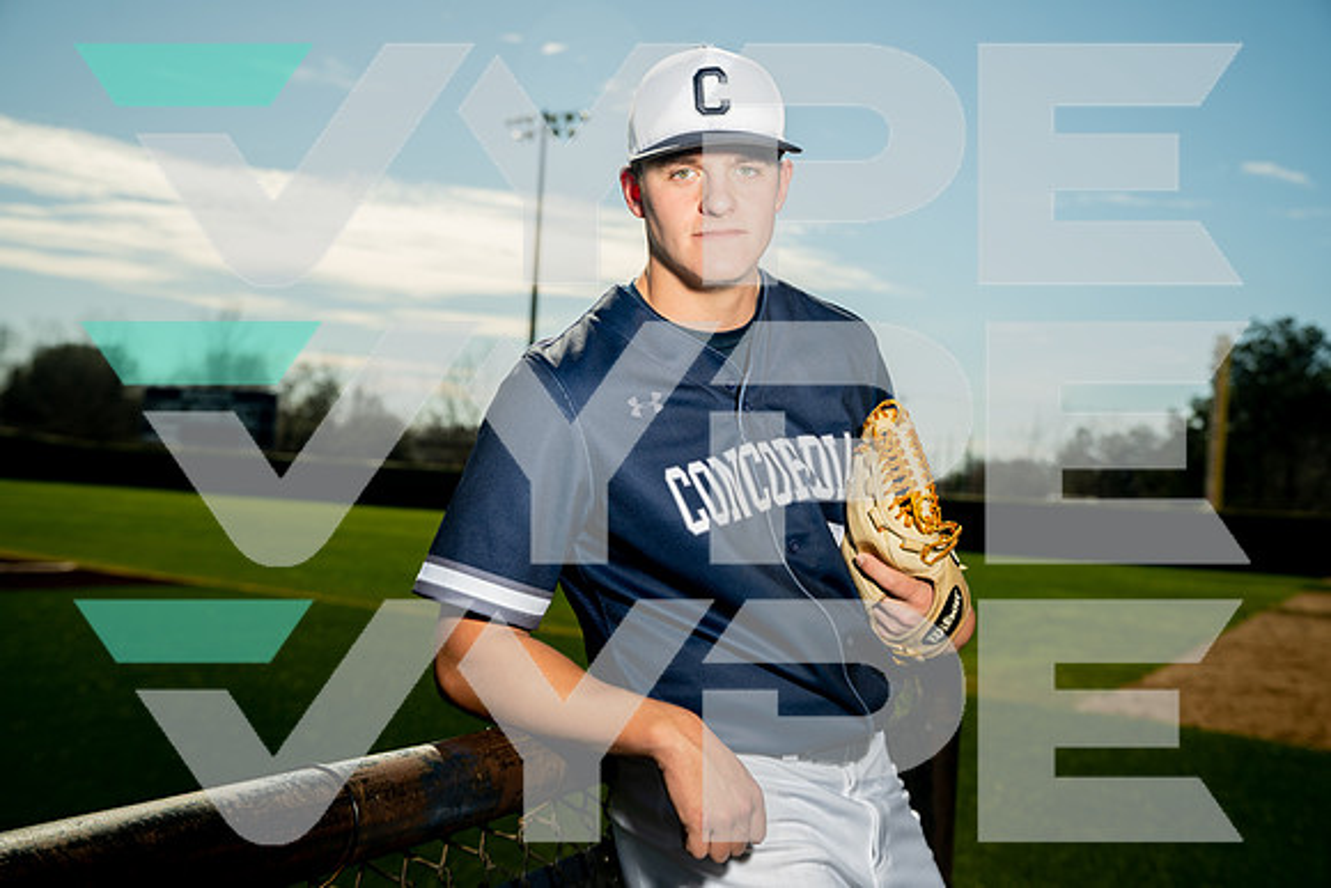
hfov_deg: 45.4
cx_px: 666
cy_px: 444
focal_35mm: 43
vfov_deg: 31.2
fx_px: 1590
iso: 100
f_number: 4.5
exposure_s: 1/250
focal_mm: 43
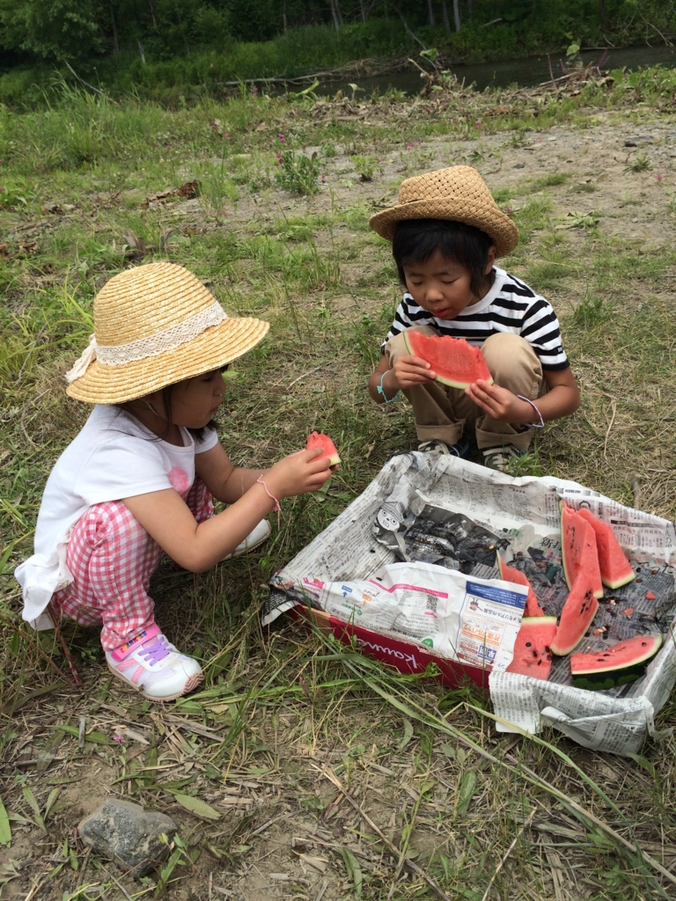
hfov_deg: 48.2
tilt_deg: -27.0
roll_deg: +9.1
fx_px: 755
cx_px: 338
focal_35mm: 29
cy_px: 450
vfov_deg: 61.7
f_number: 2.2
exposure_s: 1/2283
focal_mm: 4.15
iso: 32
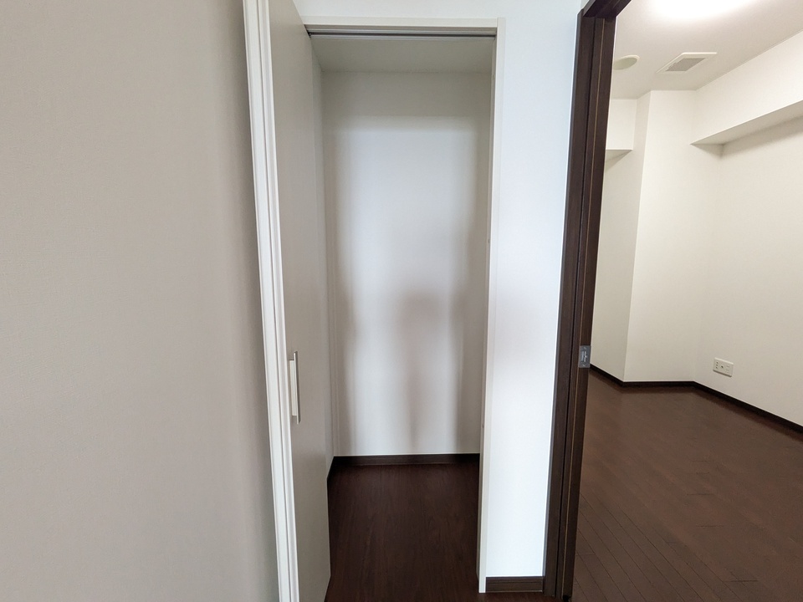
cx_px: 402
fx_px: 325
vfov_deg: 85.7
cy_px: 301
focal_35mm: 14
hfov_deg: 102.1
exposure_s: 1/50
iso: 499
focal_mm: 1.83
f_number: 2.2
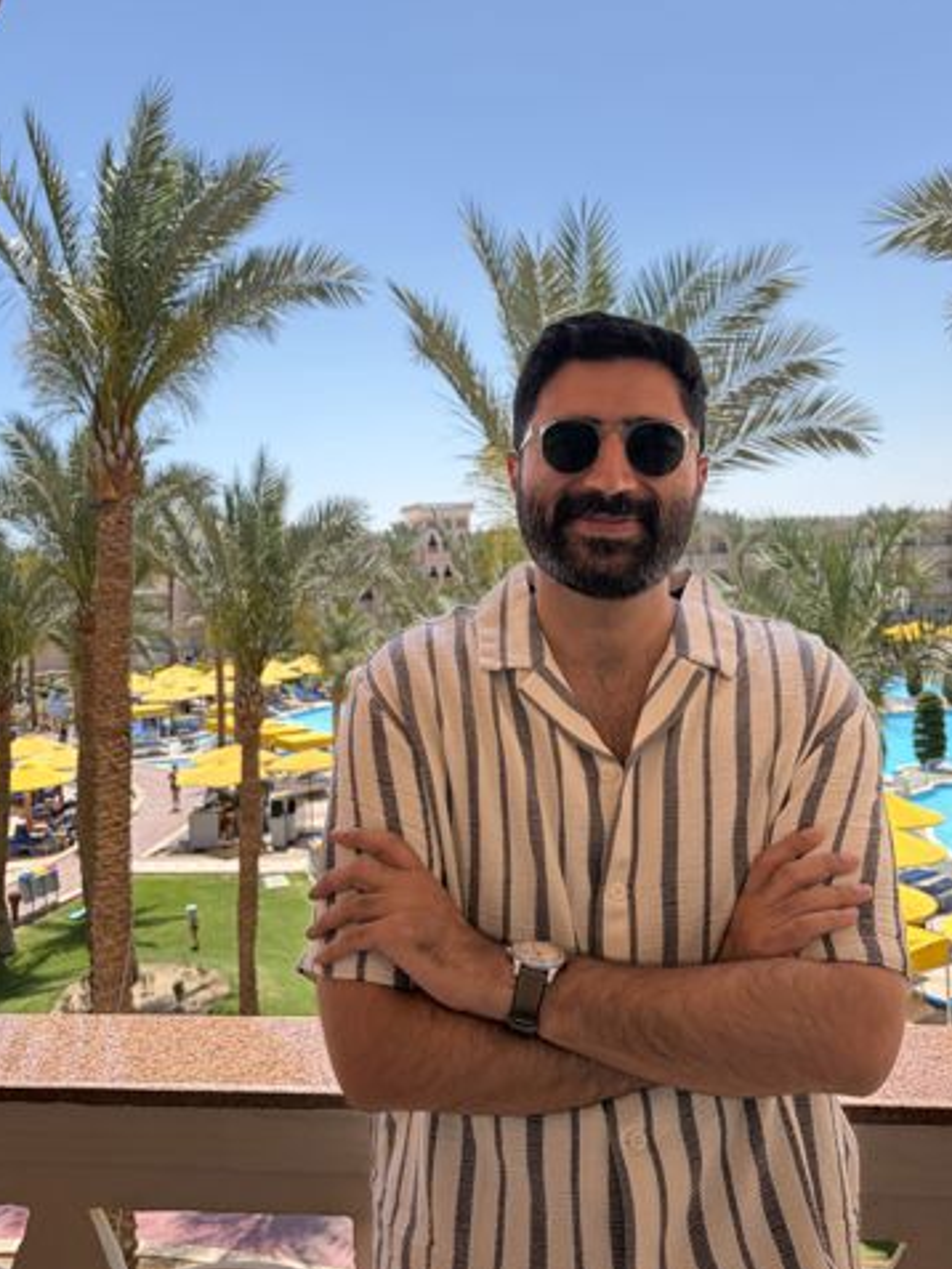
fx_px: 1173
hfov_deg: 44.2
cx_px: 484
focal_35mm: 32
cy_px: 557
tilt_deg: +0.5
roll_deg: +2.8
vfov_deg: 56.6
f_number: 1.6
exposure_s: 1/1848
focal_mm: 5.96
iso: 50
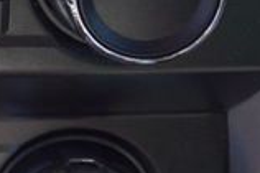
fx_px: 1125
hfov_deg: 11.5
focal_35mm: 156
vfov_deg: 7.7
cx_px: -299
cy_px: -336
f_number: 4.5
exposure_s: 1/80
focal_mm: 16
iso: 100
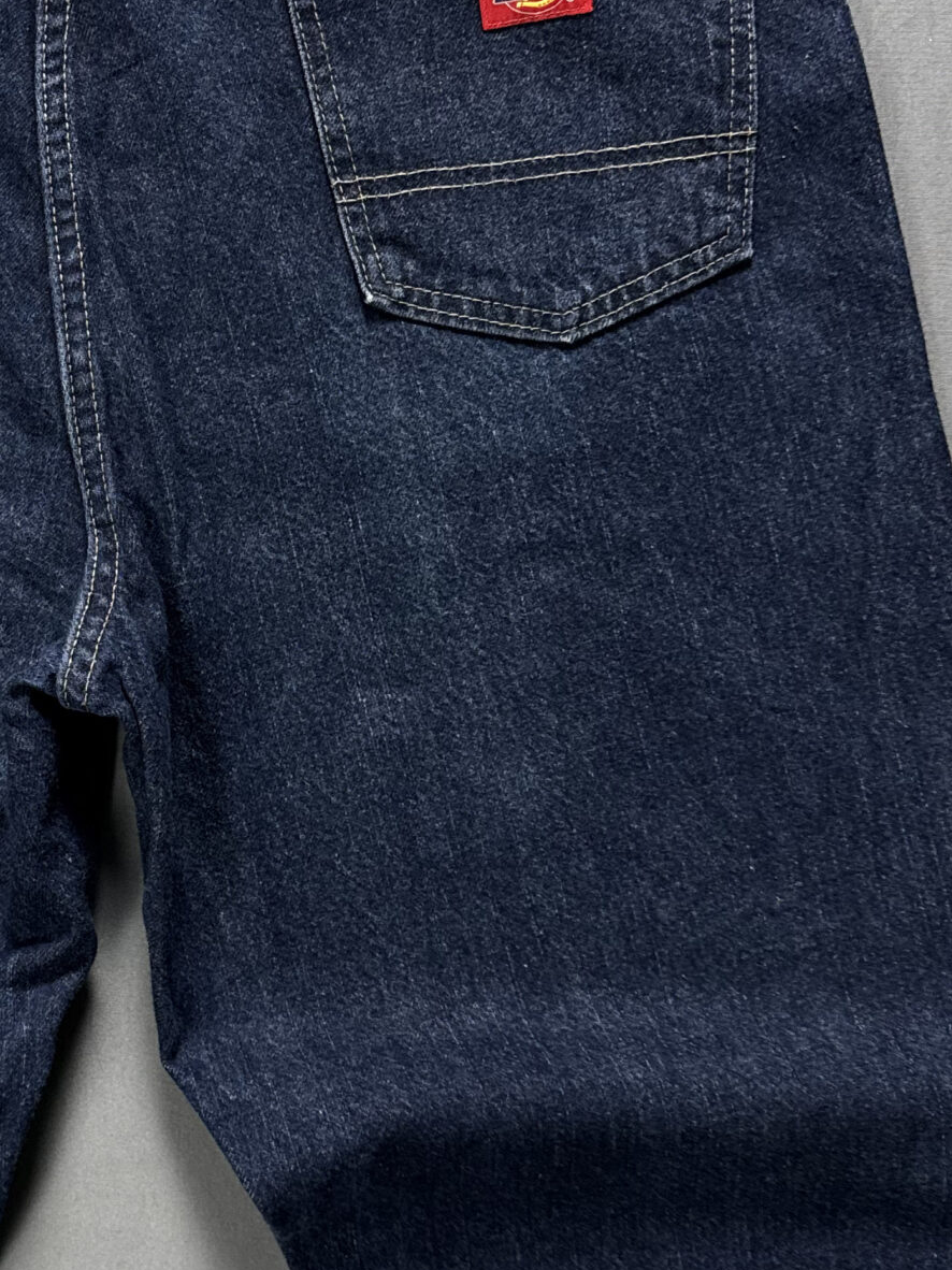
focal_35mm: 52
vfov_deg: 36.8
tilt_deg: -88.6
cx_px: 112
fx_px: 1907
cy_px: 553
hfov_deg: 27.1
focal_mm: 6.76
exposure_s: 1/60
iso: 250
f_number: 1.78
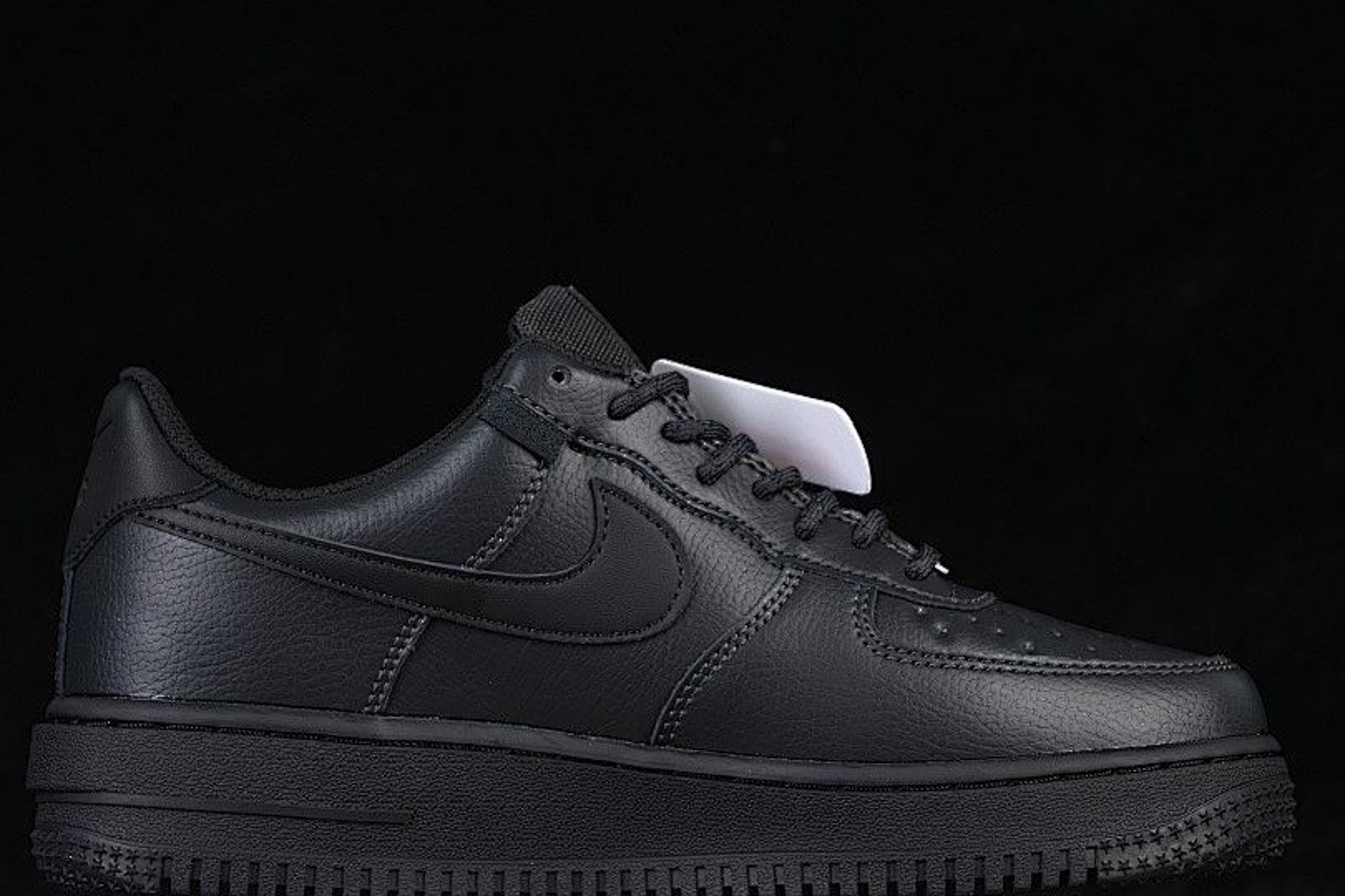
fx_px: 3736
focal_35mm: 100
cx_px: 653
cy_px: 539
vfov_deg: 13.7
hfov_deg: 20.4
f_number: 6.3
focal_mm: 50
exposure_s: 1/60
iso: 160
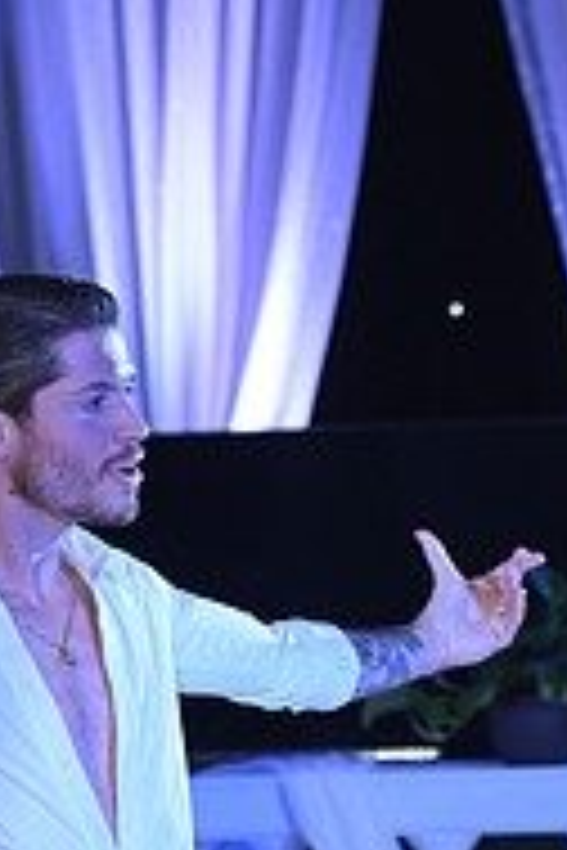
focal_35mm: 292
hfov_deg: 4.7
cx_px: -92
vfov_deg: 7.0
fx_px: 6898
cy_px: 1079
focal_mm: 95
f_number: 5.6
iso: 2000
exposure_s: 1/200
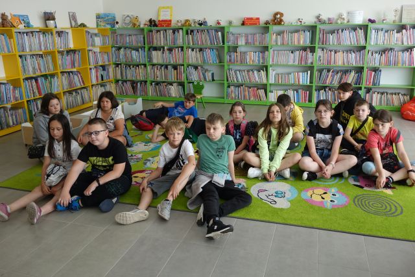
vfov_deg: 42.3
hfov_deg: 60.3
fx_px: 357
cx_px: 208
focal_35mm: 31
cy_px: 138
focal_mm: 11.35
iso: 125
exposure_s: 1/80
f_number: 2.8
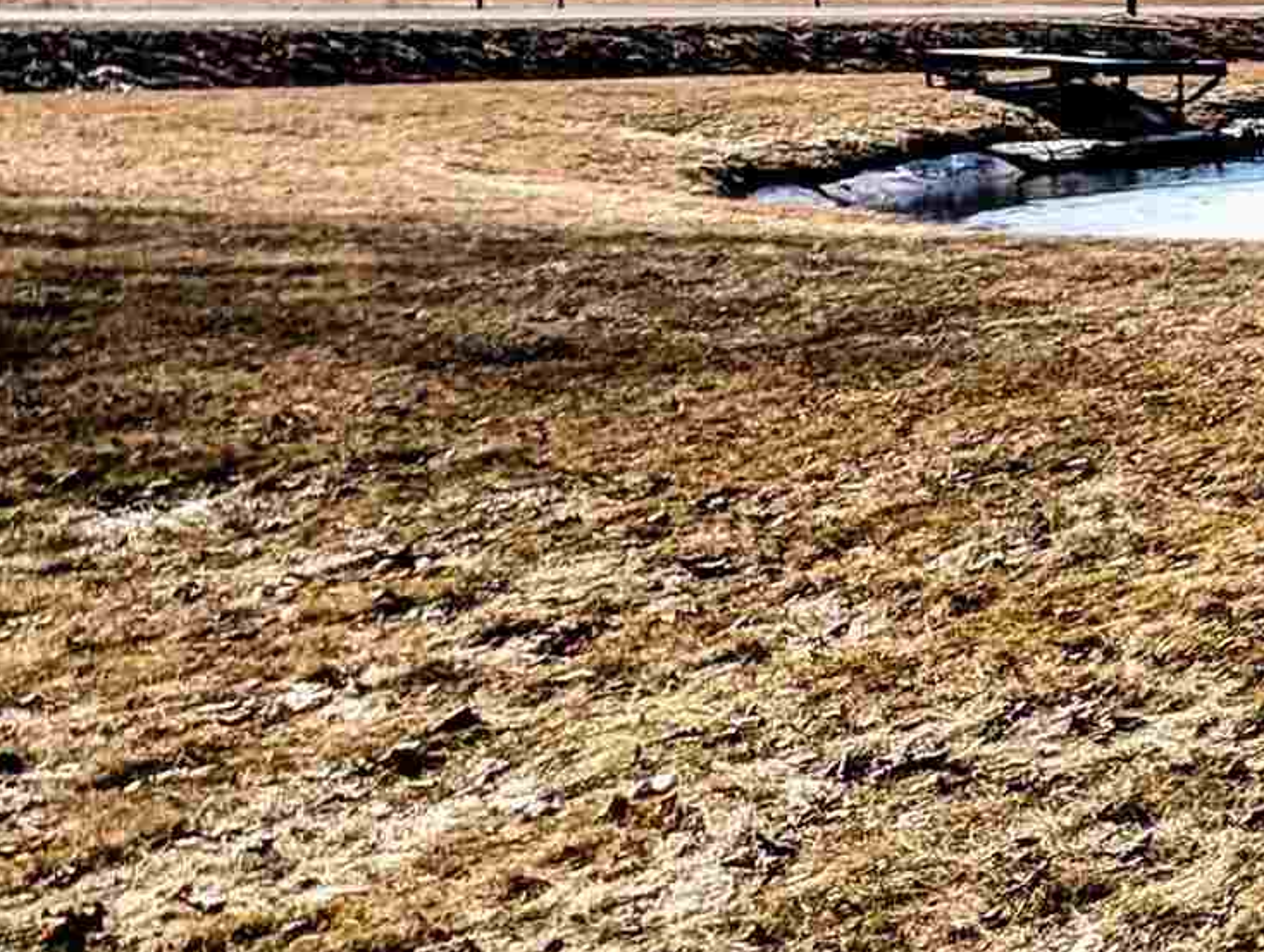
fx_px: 1829
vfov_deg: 28.5
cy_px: 169
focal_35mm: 50
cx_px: 2511
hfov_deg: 19.6
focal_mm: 2.23
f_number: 1.95
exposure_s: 1/2825
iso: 41
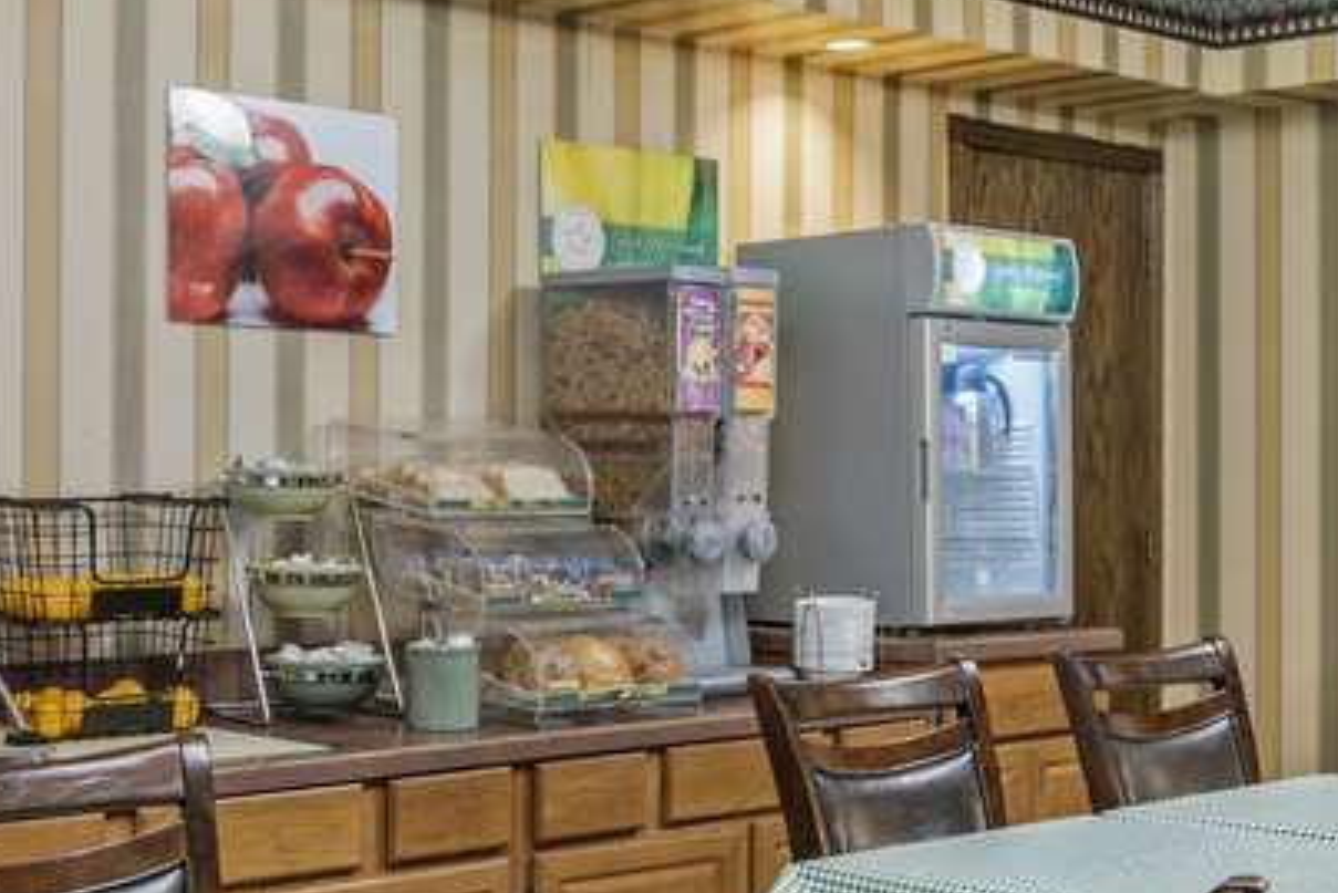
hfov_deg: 32.7
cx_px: 508
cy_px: 578
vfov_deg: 22.2
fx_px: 2268
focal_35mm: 61
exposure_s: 1/2
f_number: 10
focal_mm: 24
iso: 400
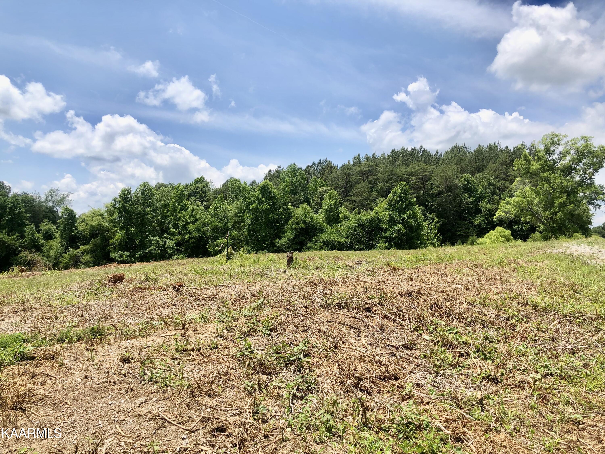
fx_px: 489
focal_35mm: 28
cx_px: 302
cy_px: 227
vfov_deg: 49.7
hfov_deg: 63.4
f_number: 1.8
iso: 20
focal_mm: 4
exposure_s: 1/2404
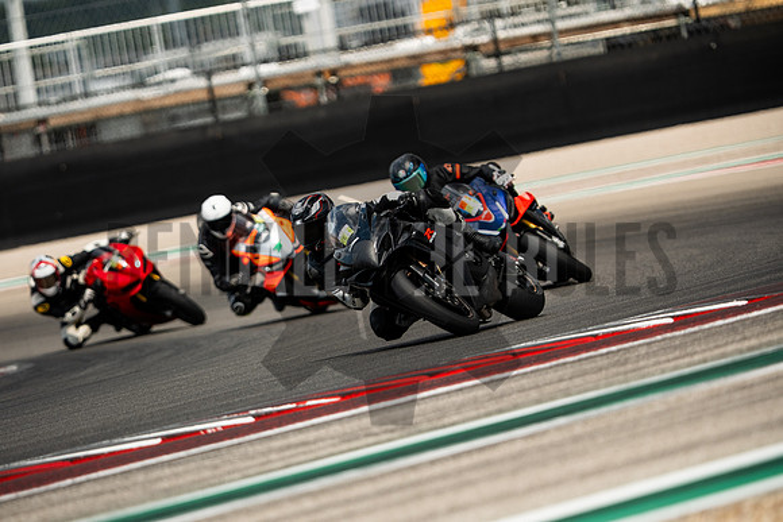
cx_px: 392
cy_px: 261
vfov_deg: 3.3
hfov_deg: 4.9
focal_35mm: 420
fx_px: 9137
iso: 320
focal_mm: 280
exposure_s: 1/2500
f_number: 2.8
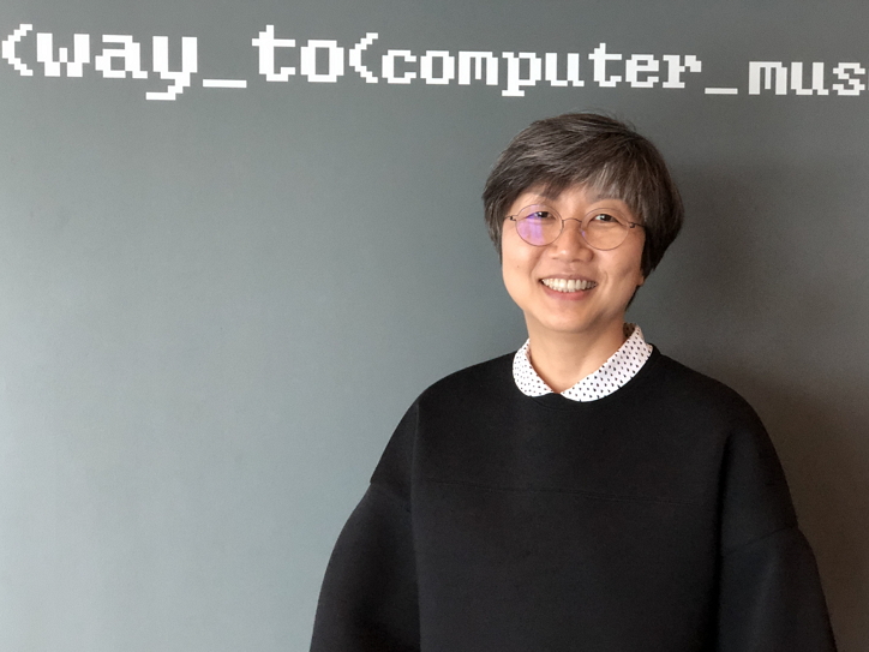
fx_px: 1582
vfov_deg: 23.3
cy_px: 354
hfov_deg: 30.7
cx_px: 428
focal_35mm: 63
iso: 800
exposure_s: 1/60
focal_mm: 6.6
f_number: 2.8
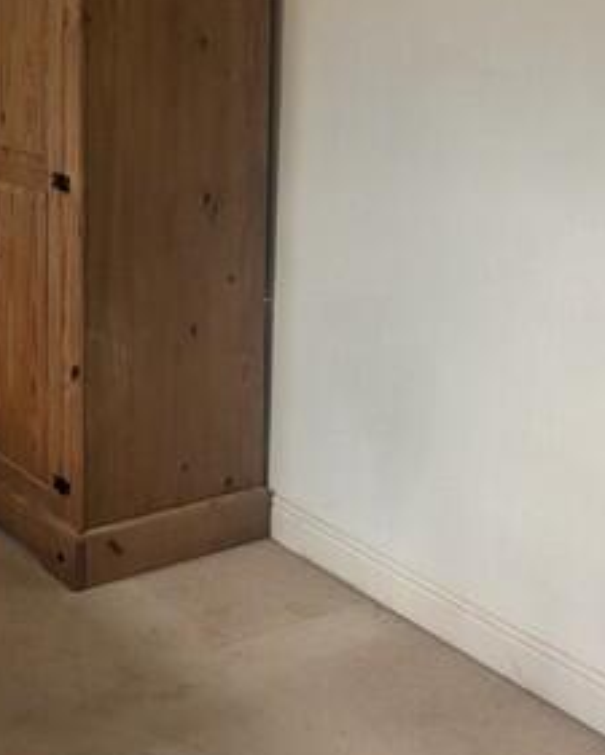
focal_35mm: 57
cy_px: 69
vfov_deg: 31.4
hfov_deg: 24.2
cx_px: -124
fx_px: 1275
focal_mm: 2.35
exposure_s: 1/42.7
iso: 53
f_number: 2.2
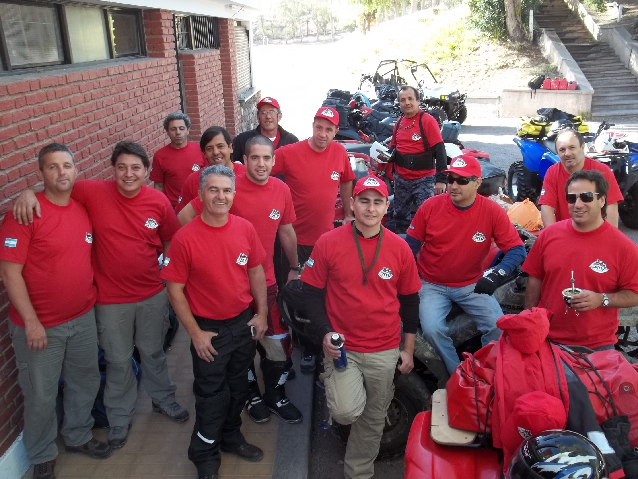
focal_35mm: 33
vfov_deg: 42.9
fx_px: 608
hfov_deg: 55.4
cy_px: 240
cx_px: 319
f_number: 3.3
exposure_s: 1/50
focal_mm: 5.9
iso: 64
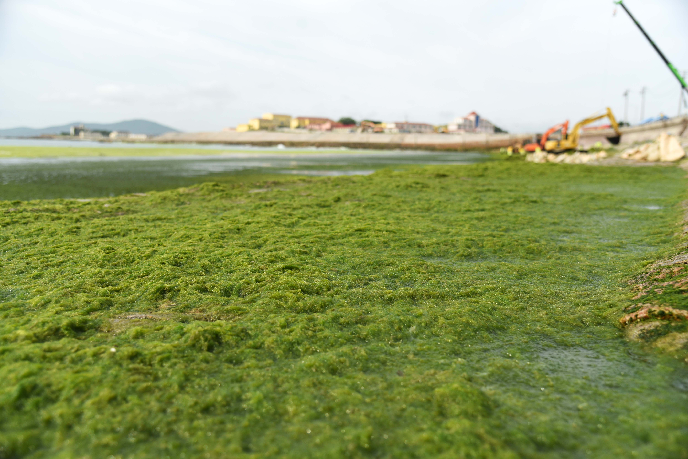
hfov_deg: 60.3
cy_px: 230
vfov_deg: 42.4
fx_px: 593
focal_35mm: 31
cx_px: 344
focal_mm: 31
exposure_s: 1/2500
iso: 400
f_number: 4
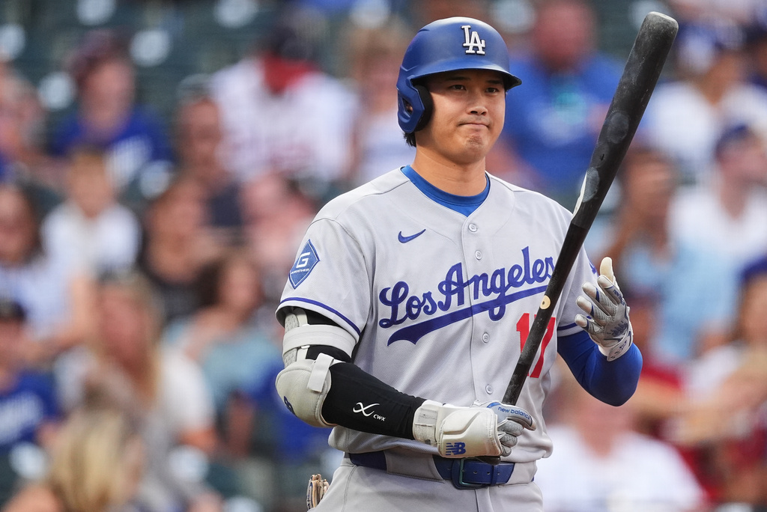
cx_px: 384
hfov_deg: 2.3
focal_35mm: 900
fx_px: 19185
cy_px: 256
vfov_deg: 1.5
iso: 2500
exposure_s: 1/1600
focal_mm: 600
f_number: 4
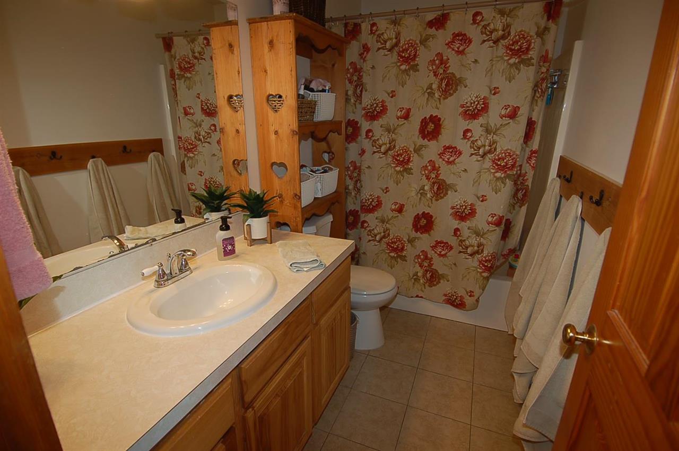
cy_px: 226
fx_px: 339
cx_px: 340
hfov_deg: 90.1
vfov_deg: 67.3
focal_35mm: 18
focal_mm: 12
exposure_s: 1/60
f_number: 4
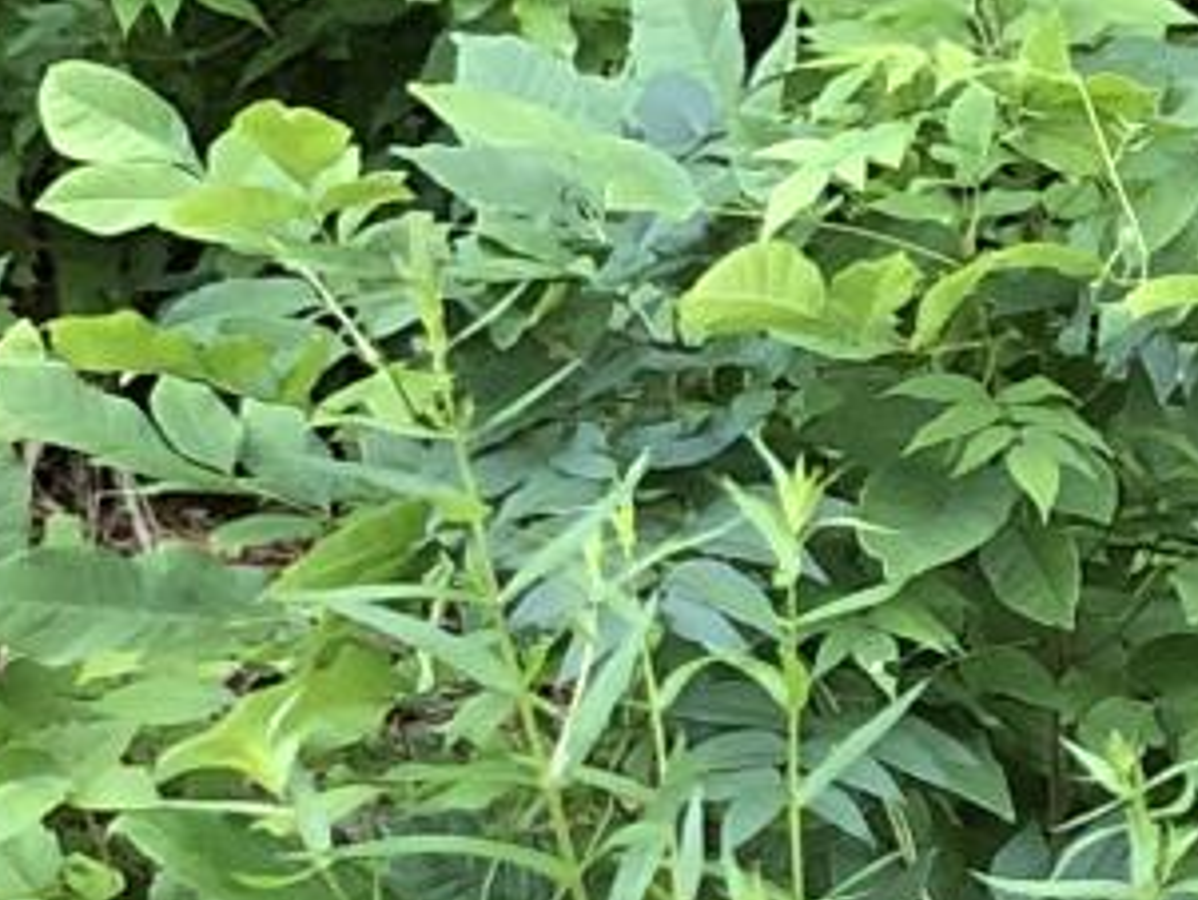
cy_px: 1645
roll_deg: +2.6
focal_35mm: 186
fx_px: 6440
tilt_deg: -6.9
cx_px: 3351
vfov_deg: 7.7
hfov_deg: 9.0
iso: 32
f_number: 1.8
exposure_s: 1/30
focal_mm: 4
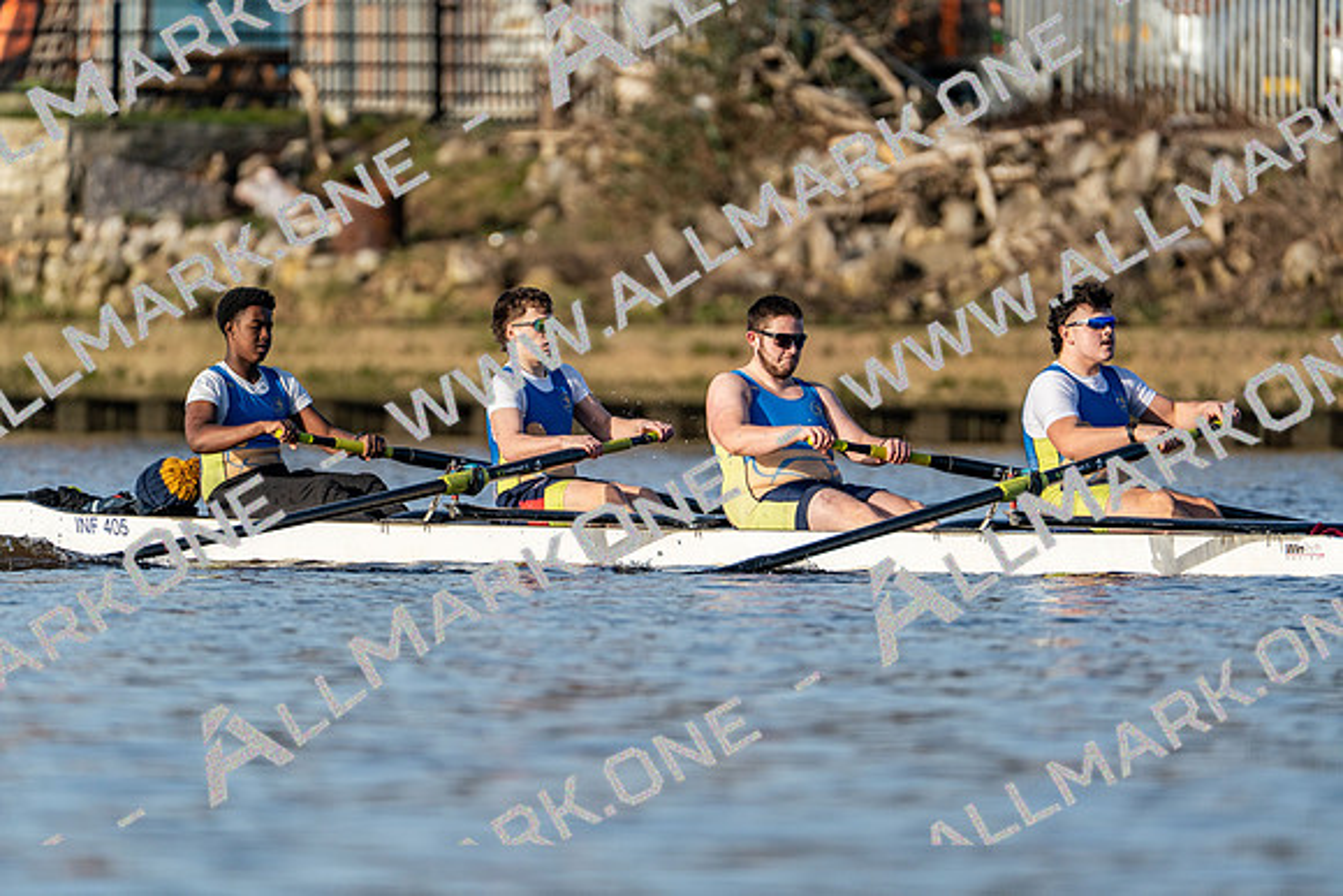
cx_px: 672
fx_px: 22388
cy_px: 448
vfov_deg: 2.3
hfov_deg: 3.4
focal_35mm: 600
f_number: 6.3
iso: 500
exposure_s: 1/2000
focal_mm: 600
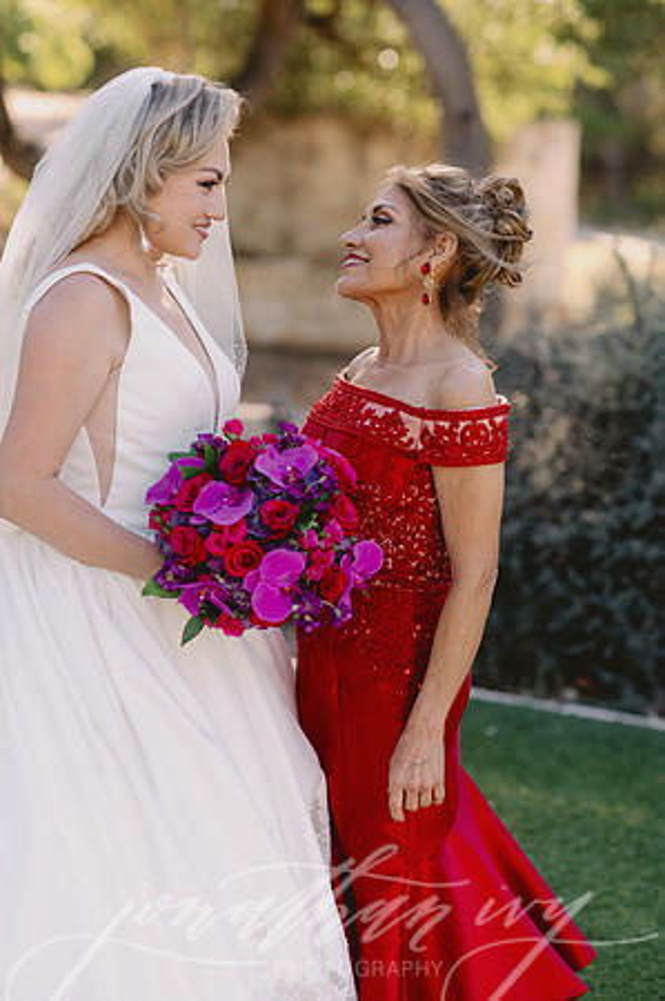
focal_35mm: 85
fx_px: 2360
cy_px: 500
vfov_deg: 23.9
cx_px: 332
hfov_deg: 16.0
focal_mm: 85
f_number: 2.5
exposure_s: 1/320
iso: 80
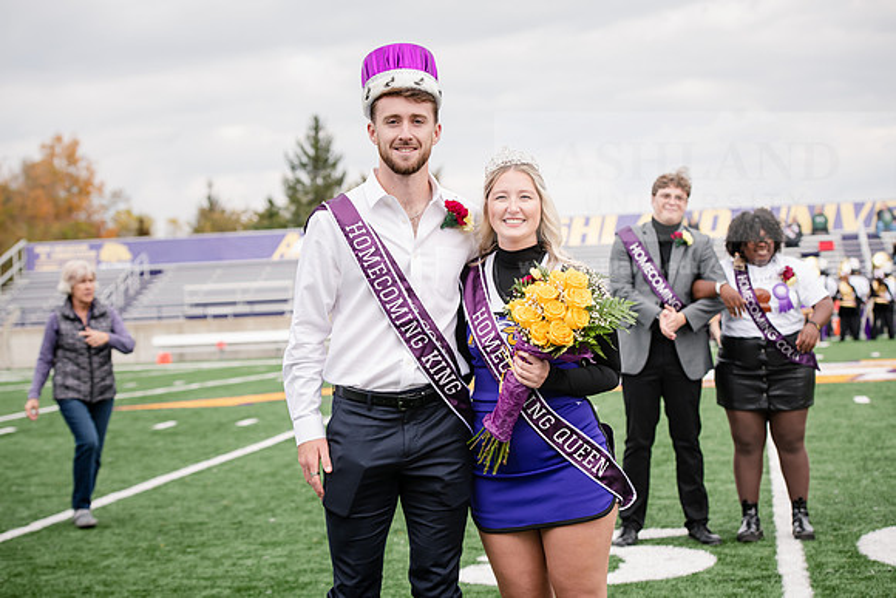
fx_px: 2041
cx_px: 448
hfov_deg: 24.8
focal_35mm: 82
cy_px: 299
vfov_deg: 16.7
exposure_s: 1/640
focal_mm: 82
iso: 320
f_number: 5
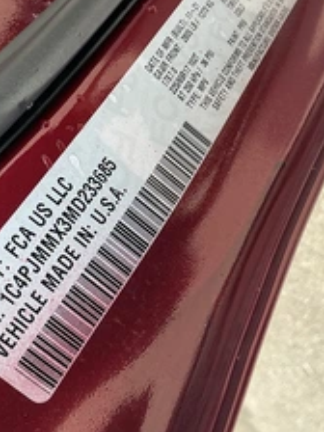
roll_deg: -33.6
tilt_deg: -30.3
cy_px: 139
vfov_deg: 37.7
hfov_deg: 29.1
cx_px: 152
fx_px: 624
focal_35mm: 50
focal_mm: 3
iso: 25
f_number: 1.8
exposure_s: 1/300
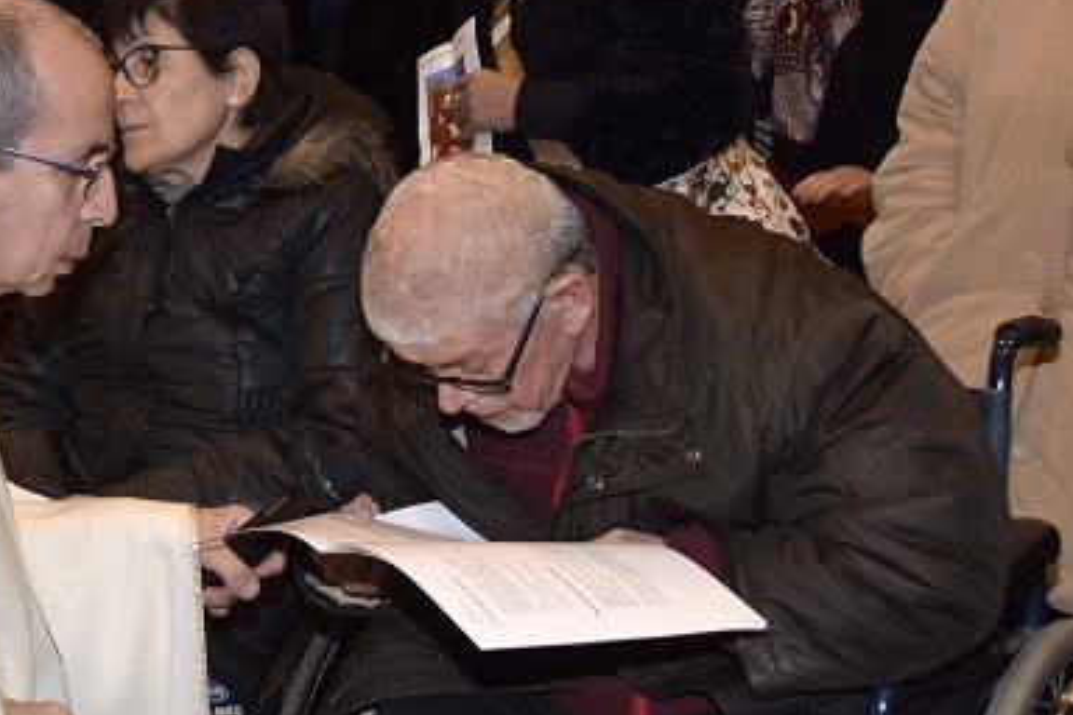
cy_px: 422
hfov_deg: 25.0
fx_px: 2384
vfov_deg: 17.1
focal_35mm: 80
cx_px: 238
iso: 1000
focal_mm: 32
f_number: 6.3
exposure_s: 1/60
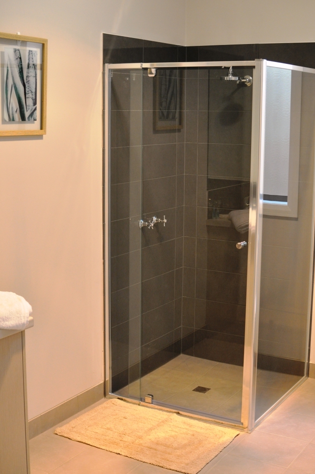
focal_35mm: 52
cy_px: 237
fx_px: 691
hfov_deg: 25.7
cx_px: 158
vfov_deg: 37.9
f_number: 4
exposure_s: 1/60
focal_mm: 35
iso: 800
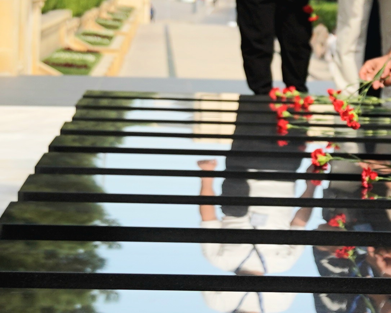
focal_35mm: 208
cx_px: 566
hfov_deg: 9.1
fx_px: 2408
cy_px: -30
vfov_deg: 7.4
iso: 160
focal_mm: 41
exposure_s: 1/667
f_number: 5.6
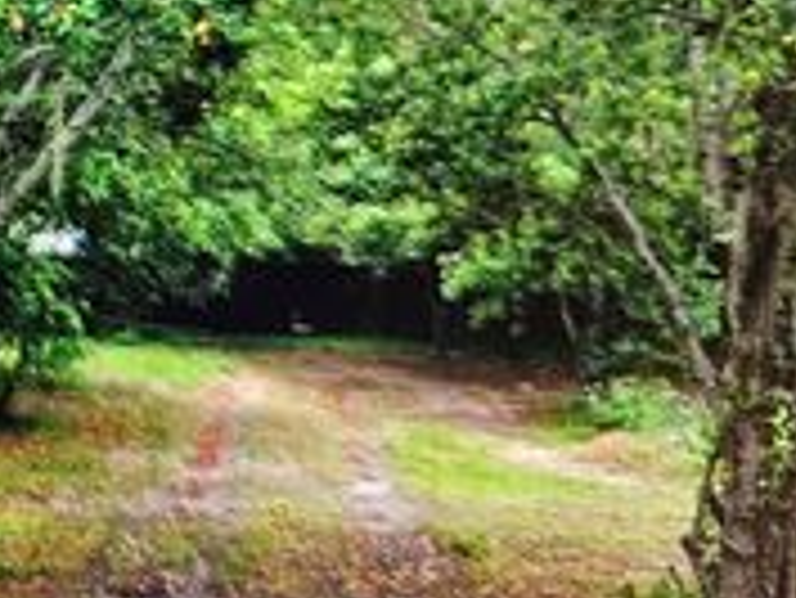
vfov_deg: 21.0
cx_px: -261
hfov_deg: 25.4
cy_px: -133
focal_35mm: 65
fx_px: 1496
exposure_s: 1/120
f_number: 1.7
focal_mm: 6.3
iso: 640
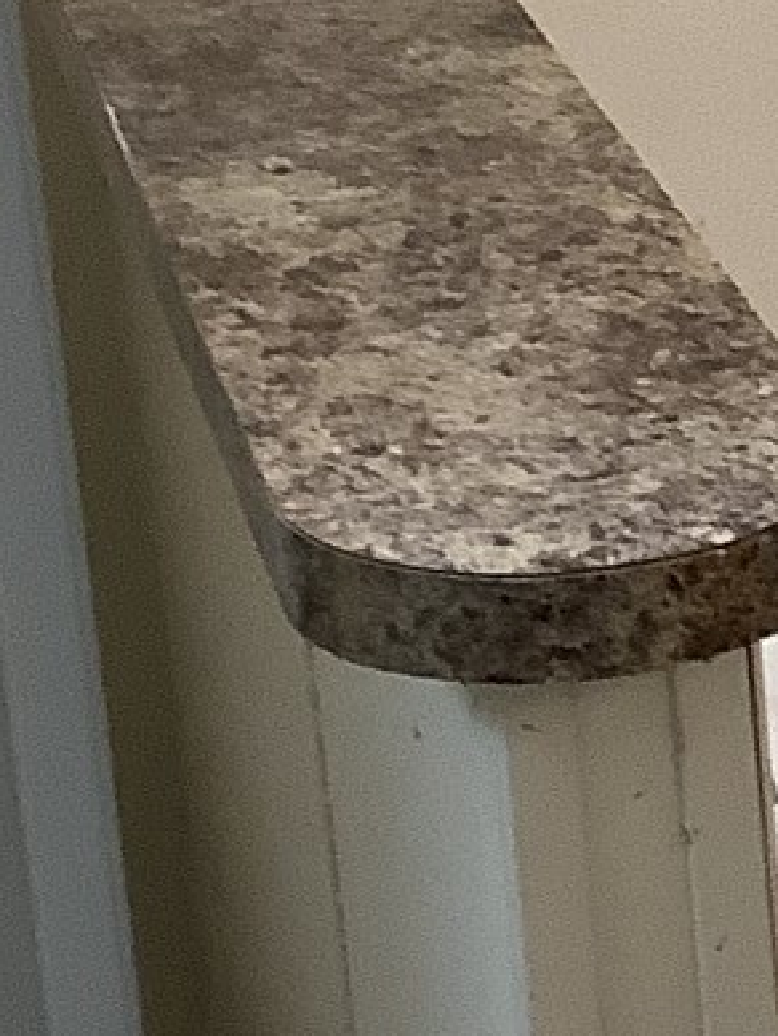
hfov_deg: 9.0
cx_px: 1700
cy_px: 202
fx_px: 4582
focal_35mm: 153
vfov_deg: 12.8
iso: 125
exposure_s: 1/60
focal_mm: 3.3
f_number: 2.4
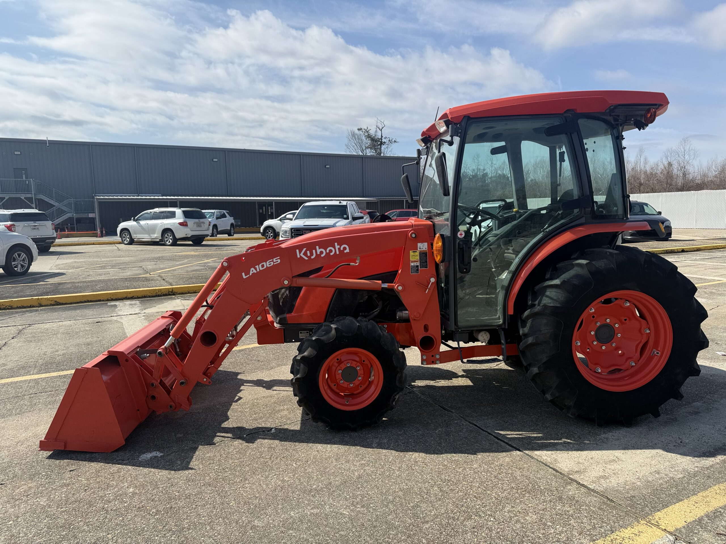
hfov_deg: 71.6
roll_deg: +0.1
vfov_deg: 56.8
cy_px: 272
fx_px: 503
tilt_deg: -5.7
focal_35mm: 24
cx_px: 363
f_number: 1.78
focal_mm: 6.76
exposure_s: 1/4975
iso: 80
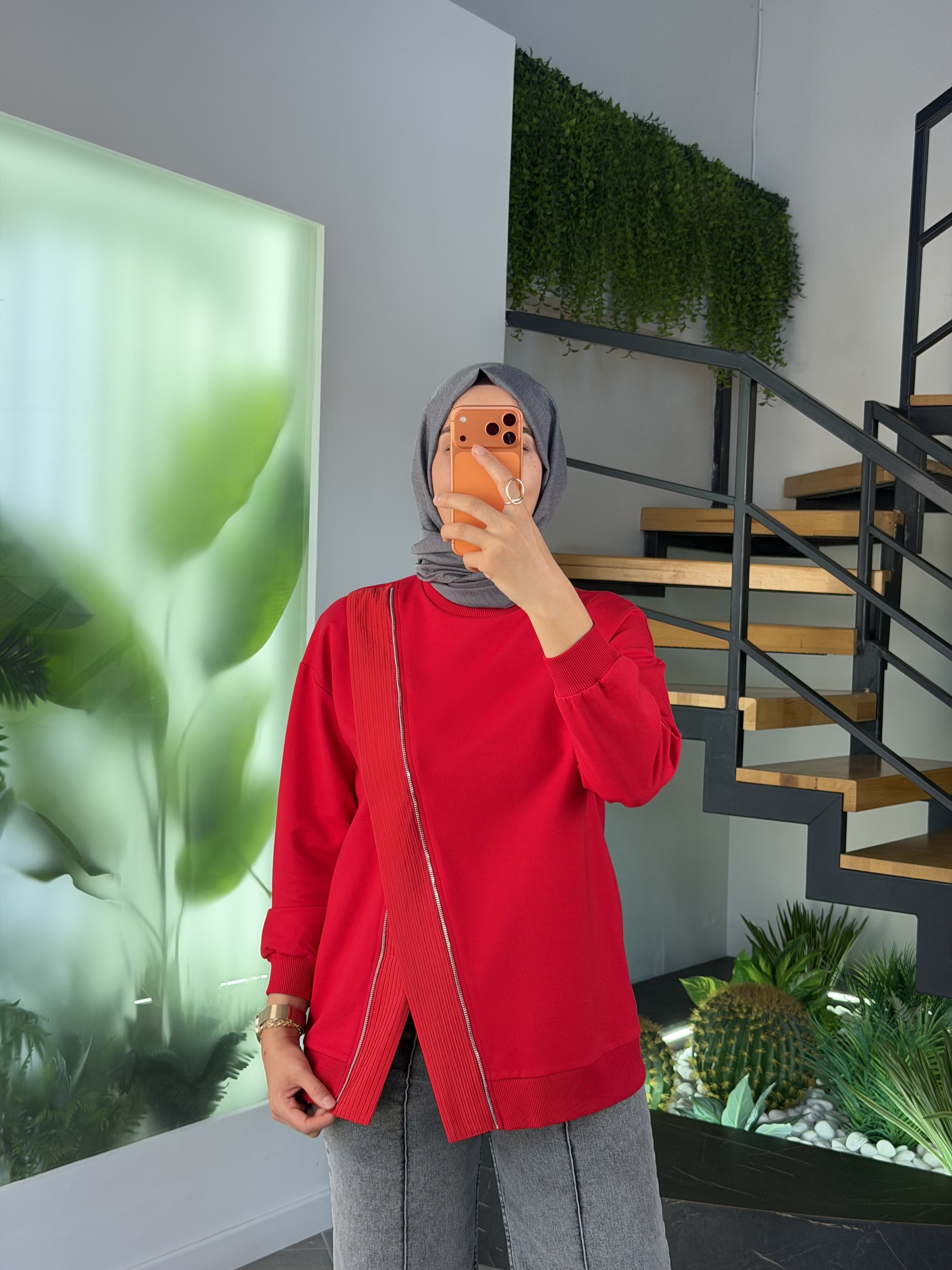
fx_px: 1760
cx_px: 476
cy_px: 635
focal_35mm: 48
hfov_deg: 30.3
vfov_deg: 39.7
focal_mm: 6.76
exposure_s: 1/187
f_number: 1.78
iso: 80
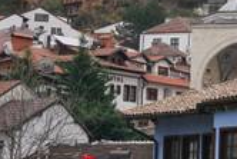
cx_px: 318
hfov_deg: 13.0
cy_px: -82
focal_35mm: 152
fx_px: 1002
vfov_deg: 8.8
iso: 100
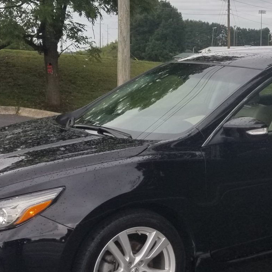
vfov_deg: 22.7
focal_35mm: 76
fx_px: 676
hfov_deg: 22.5
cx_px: 212
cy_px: 174
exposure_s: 1/586
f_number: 1.7
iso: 50
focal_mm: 4.3
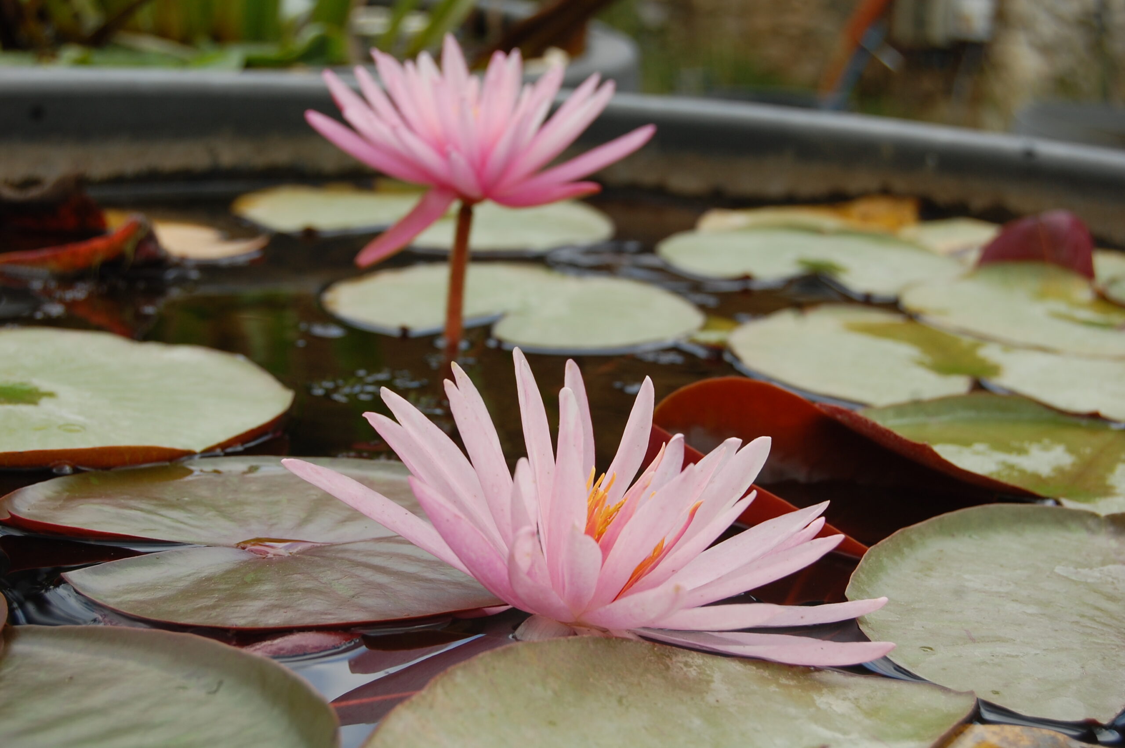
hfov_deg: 29.3
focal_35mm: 69
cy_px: 374
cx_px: 562
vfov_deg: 19.7
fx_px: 2154
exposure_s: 1/200
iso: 200
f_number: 7.1
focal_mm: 46
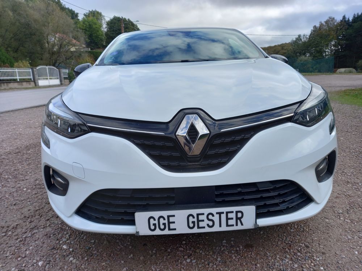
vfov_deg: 54.9
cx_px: 181
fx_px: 261
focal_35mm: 25
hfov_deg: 69.4
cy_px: 136
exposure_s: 1/263
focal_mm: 4.6
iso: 25
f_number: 2
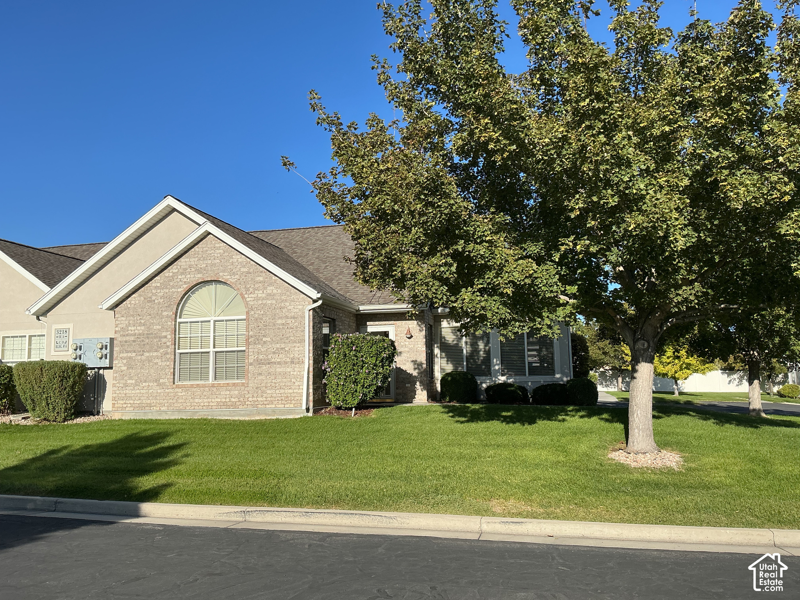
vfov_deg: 48.2
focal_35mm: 29
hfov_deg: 61.7
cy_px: 300
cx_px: 400
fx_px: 670
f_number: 1.8
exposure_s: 1/1848
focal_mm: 3
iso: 25
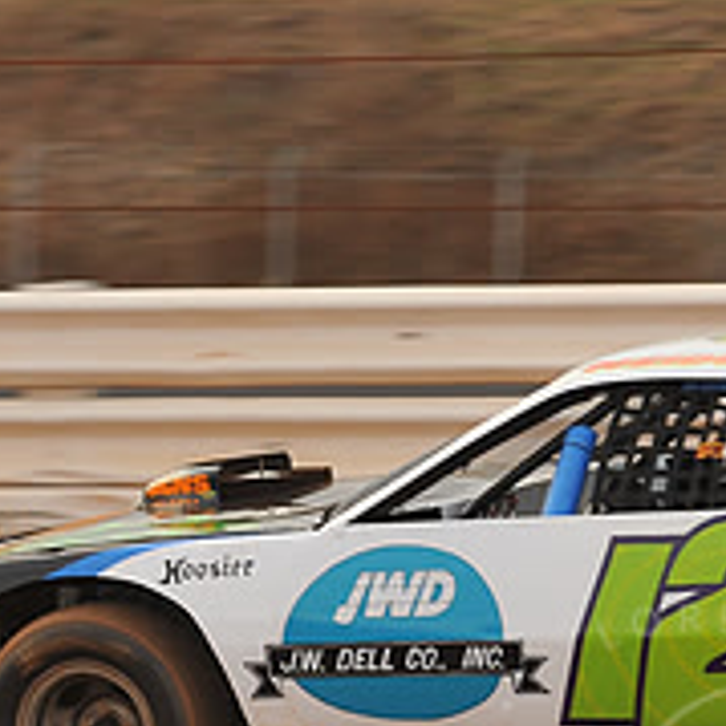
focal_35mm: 371
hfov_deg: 4.7
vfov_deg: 4.7
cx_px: 689
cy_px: 475
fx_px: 8803
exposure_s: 1/320
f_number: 7.1
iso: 400
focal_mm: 135
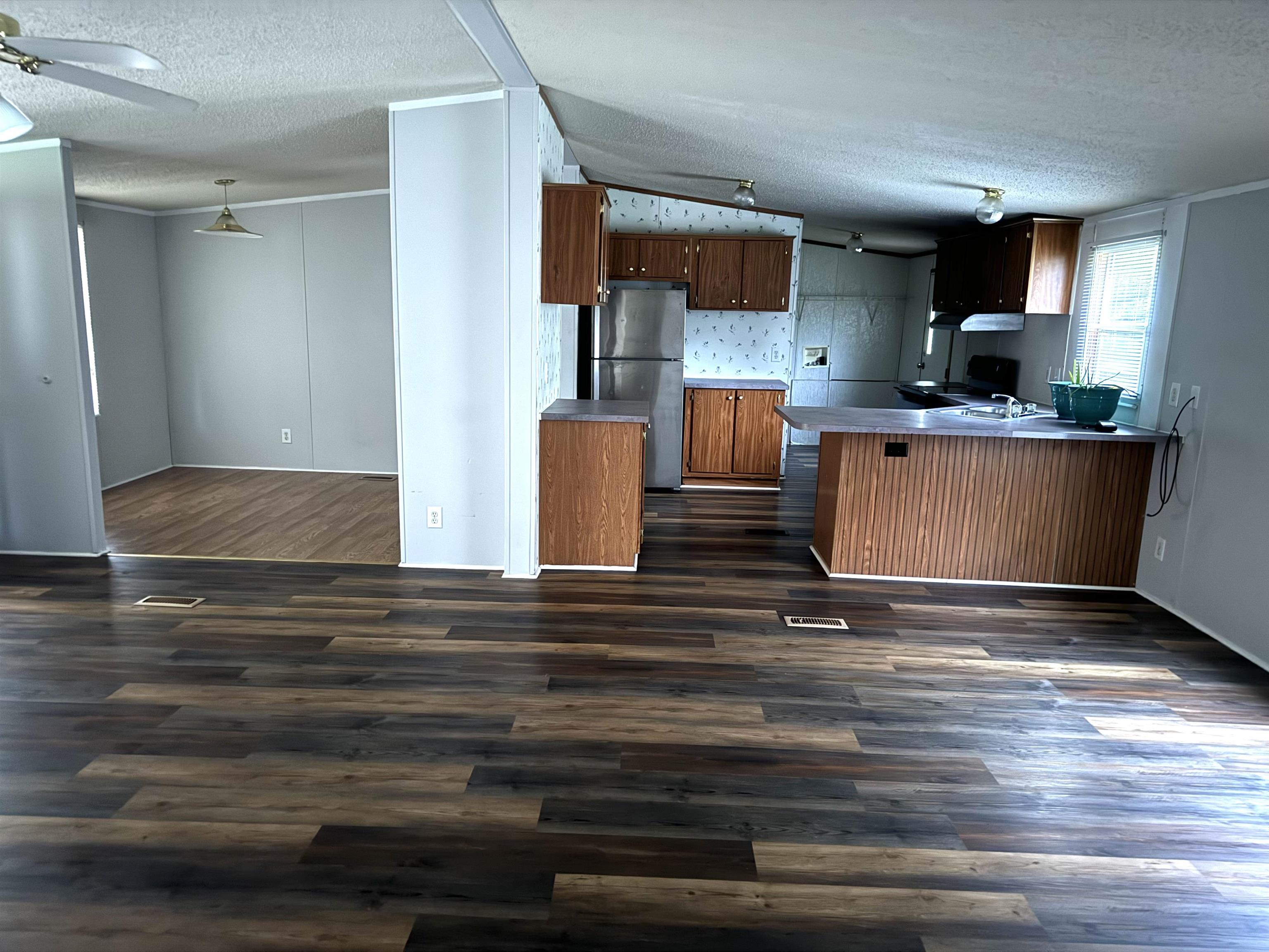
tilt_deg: -11.3
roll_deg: -1.7
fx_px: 880
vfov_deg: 56.8
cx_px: 634
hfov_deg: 71.6
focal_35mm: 24
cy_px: 476
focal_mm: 6.86
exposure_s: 1/9
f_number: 1.78
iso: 1600
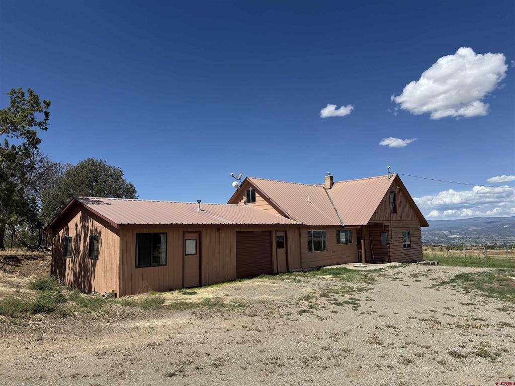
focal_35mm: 24
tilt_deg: +7.4
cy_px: 193
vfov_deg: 56.8
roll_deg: +1.5
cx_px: 258
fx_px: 357
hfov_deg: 71.6
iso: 80
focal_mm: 6.76
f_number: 1.78
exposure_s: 1/6711
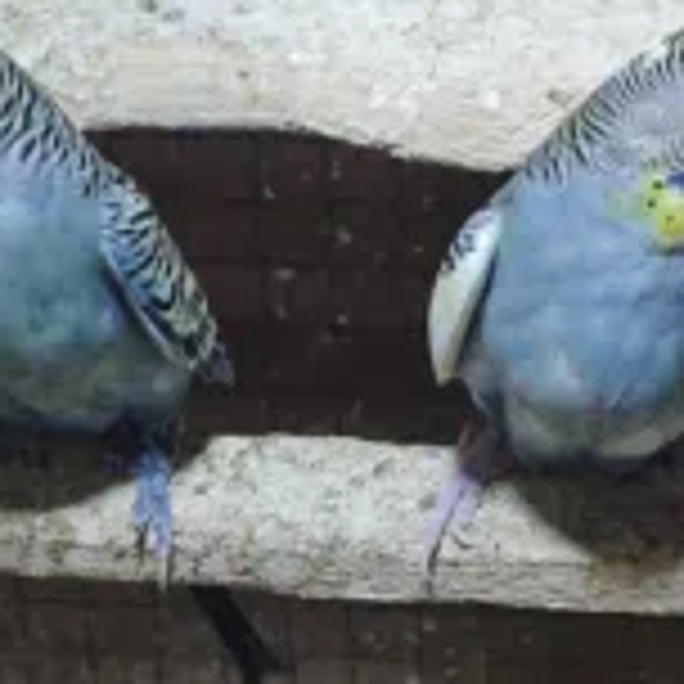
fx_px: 3443
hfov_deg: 11.3
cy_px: 342
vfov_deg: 11.3
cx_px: 306
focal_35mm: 154
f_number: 1.59
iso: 100
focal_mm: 4.94
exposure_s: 1/60
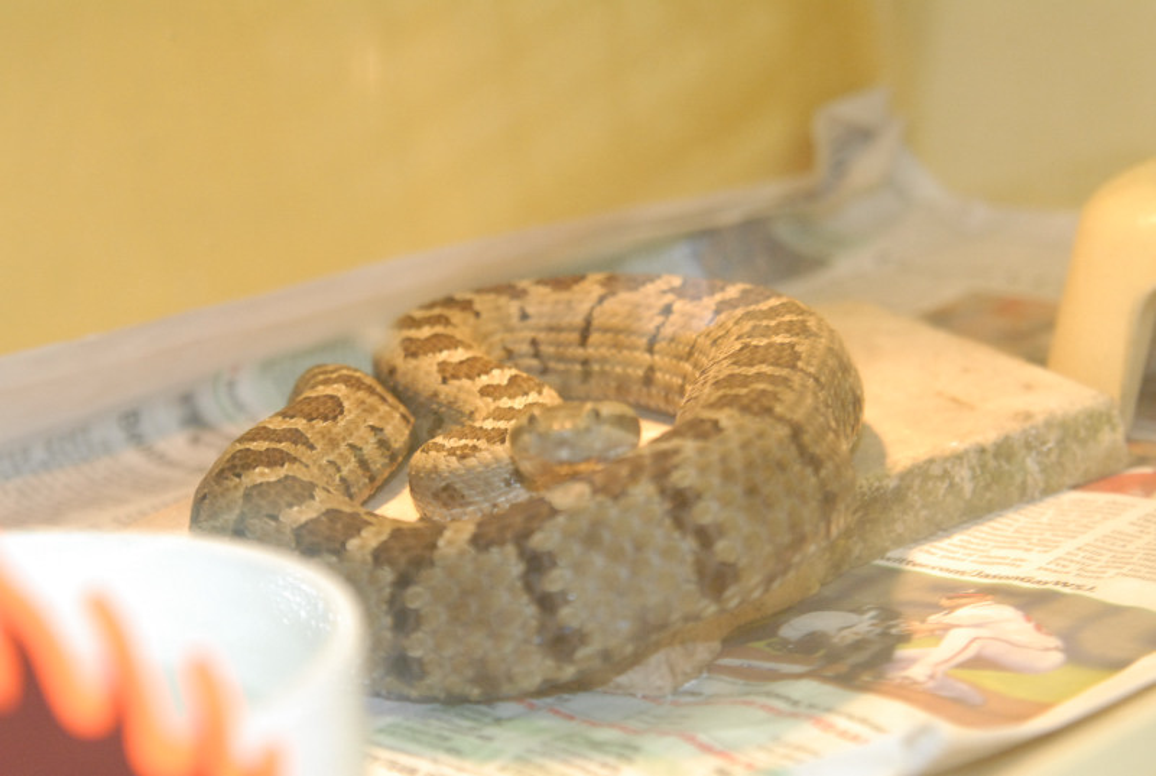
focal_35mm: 87
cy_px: 388
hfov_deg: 23.3
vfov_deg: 15.8
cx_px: 578
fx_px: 2799
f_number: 5.6
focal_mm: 58
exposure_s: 1/60
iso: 1600
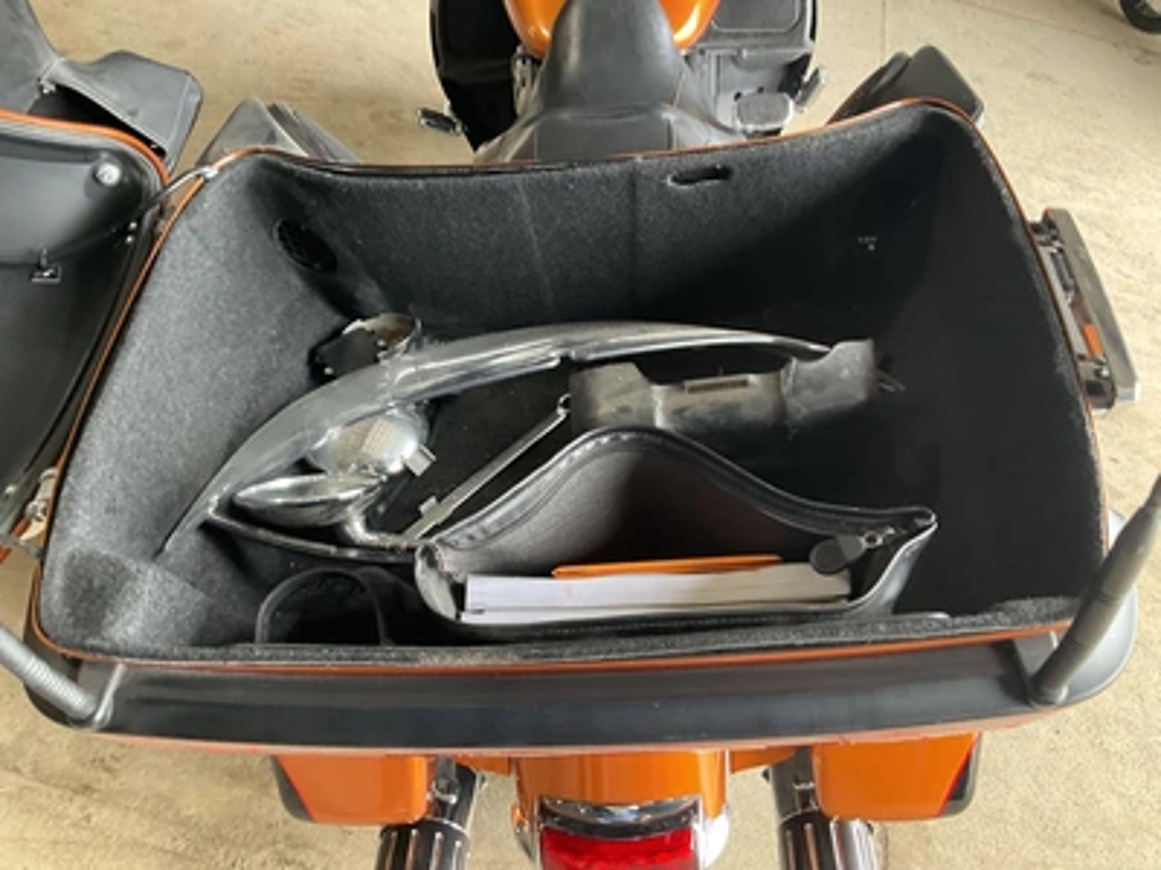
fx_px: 973
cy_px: 435
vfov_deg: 48.2
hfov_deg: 61.7
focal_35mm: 29
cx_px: 580
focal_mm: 3
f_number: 1.8
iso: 100
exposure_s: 1/60
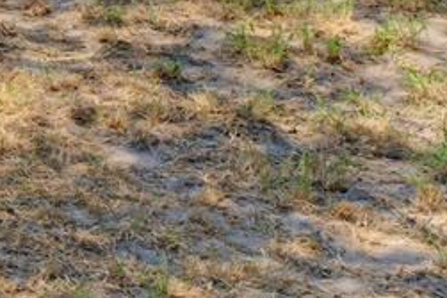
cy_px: -387
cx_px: -648
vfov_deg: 8.2
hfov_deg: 11.0
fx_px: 1923
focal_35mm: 155
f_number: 9
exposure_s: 1/50
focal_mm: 24
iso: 100
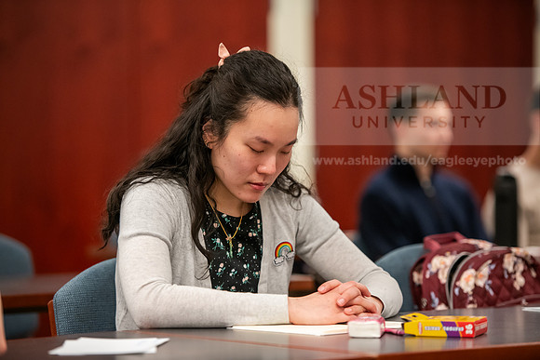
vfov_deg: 10.2
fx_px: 2025
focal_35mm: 135
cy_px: 180
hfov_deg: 15.2
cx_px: 270
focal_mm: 135
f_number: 2.8
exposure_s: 1/200
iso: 2000
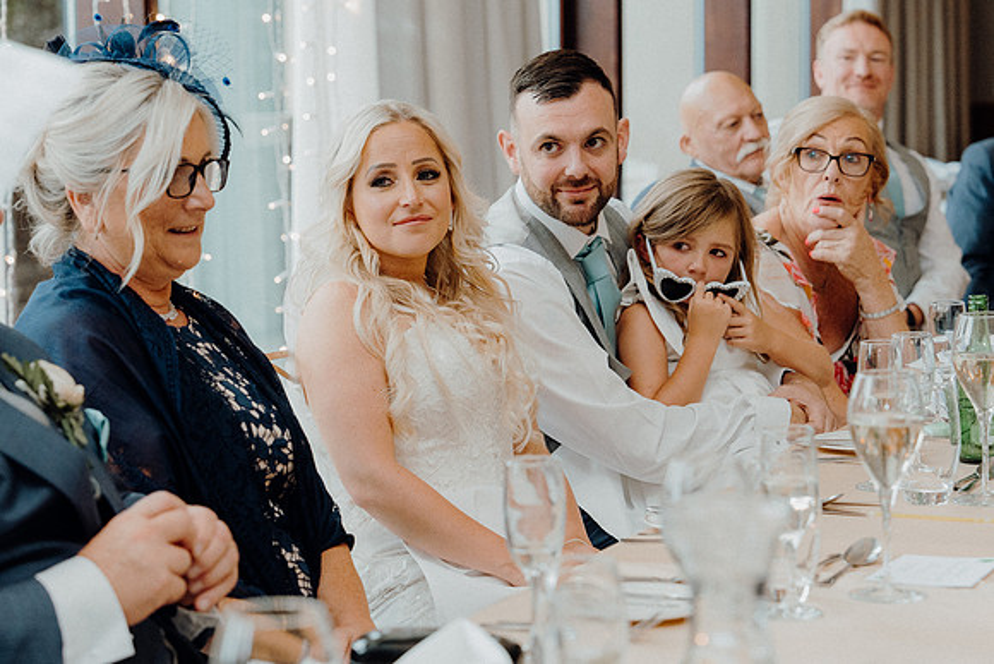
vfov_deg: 13.7
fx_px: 2762
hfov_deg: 20.4
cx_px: 497
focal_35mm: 100
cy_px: 332
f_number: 3.5
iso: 1600
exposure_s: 1/160
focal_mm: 67
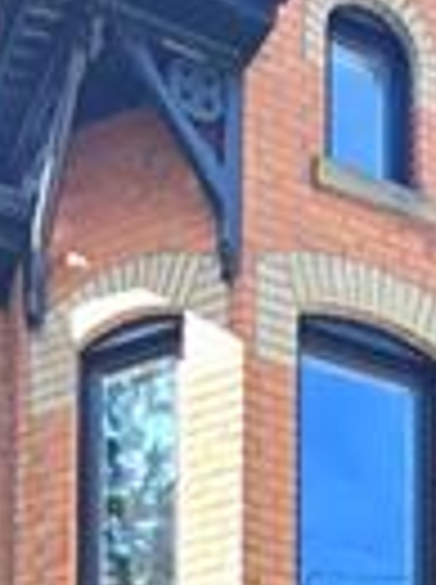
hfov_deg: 18.9
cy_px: 1332
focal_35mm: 77
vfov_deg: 15.8
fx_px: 1297
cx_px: 85
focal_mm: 2.2
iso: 50
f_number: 2.2
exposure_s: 1/323
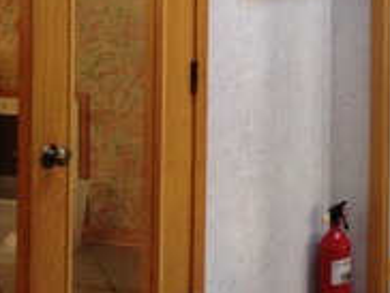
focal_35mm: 116
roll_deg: -1.2
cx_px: 613
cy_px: -45
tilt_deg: -3.1
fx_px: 1309
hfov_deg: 15.4
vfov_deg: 12.5
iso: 160
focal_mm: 4.12
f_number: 2.4
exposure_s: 1/20
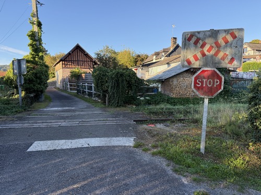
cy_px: 98
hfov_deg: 71.6
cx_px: 130
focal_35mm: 24
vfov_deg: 56.8
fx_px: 181
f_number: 1.78
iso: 100
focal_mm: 6.76
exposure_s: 1/909
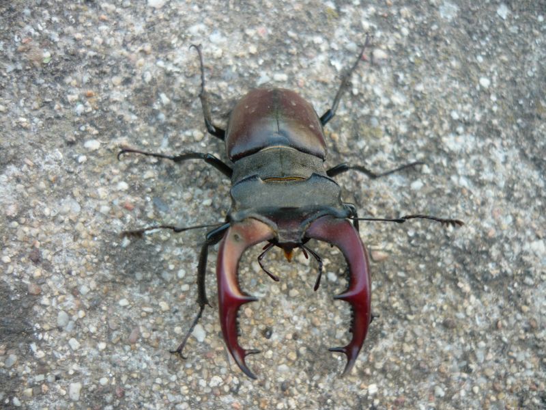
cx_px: 273
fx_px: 521
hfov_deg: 55.4
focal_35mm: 33
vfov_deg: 42.9
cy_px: 205
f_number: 2.8
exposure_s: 1/125
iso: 100
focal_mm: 5.5
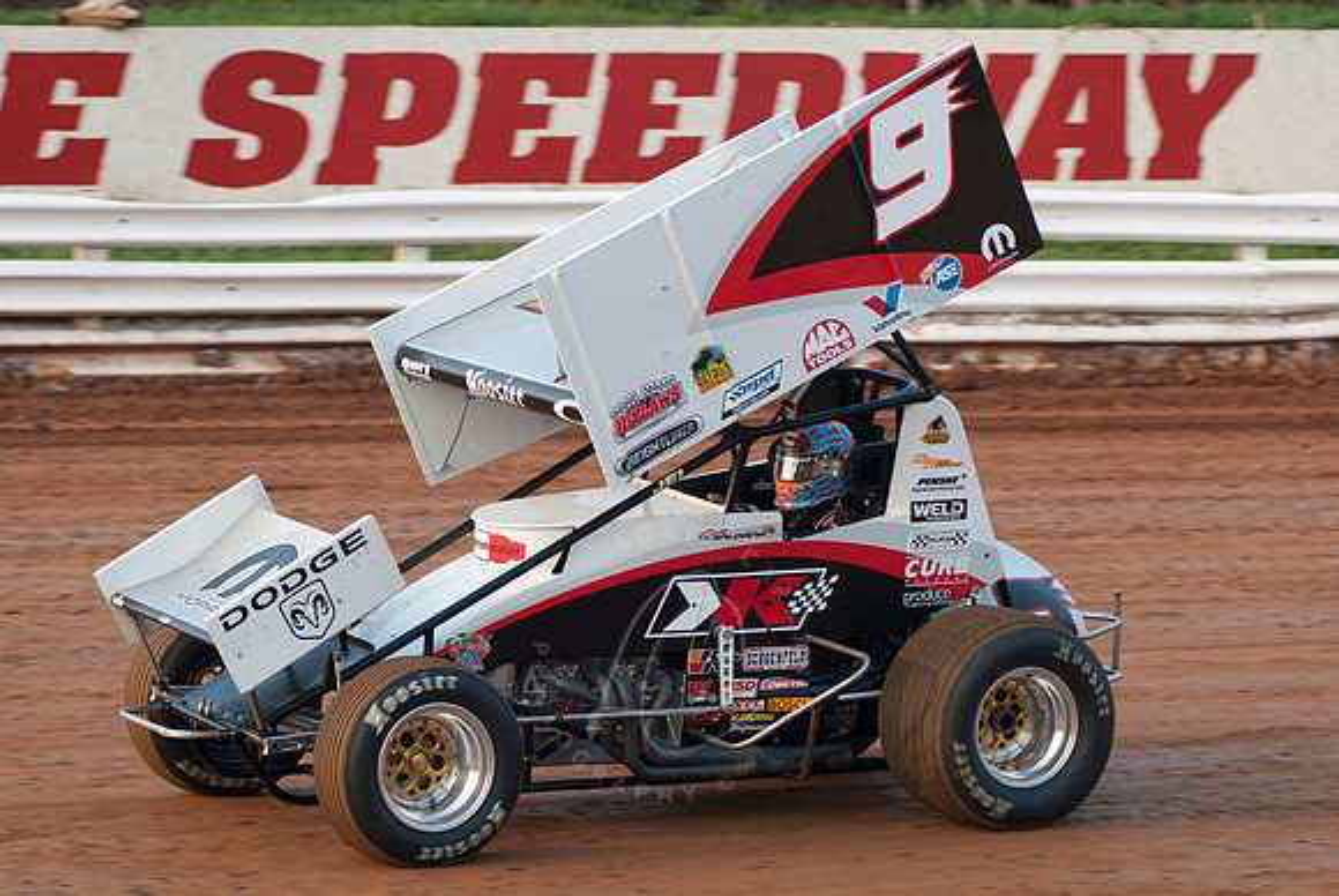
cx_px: 670
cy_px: 448
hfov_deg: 14.4
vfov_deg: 9.7
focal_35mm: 142
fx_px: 5305
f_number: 3.5
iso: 250
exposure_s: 1/400
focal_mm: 95
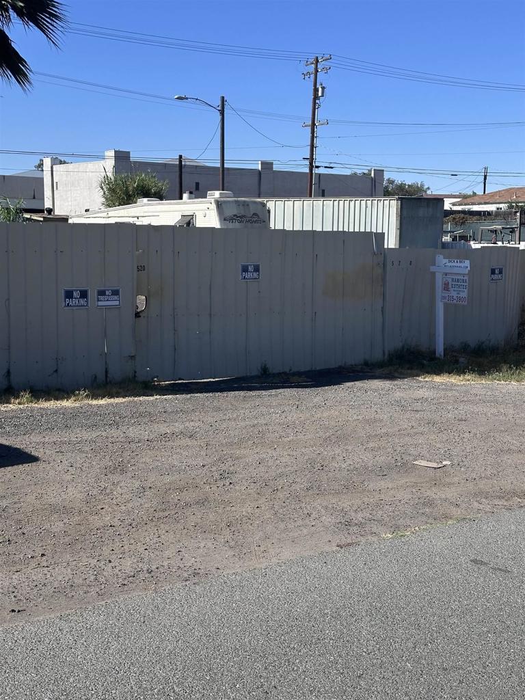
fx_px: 971
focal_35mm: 48
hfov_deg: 30.3
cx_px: 262
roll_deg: -1.6
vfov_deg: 39.7
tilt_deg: -5.1
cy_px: 350
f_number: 1.78
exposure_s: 1/3731
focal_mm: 6.86
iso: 64
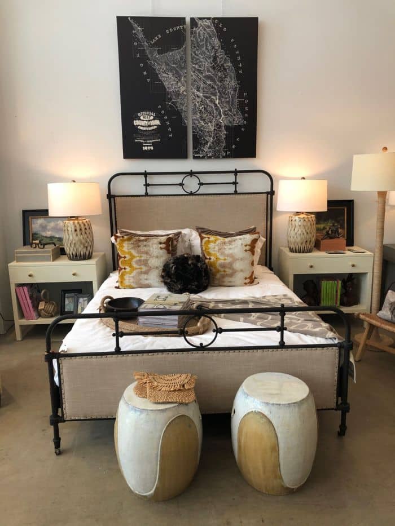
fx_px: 426
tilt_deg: -9.8
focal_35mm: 28
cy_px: 263
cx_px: 198
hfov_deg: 49.8
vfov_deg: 63.4
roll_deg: +0.8
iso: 25
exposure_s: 1/30
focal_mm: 3.99
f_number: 1.8
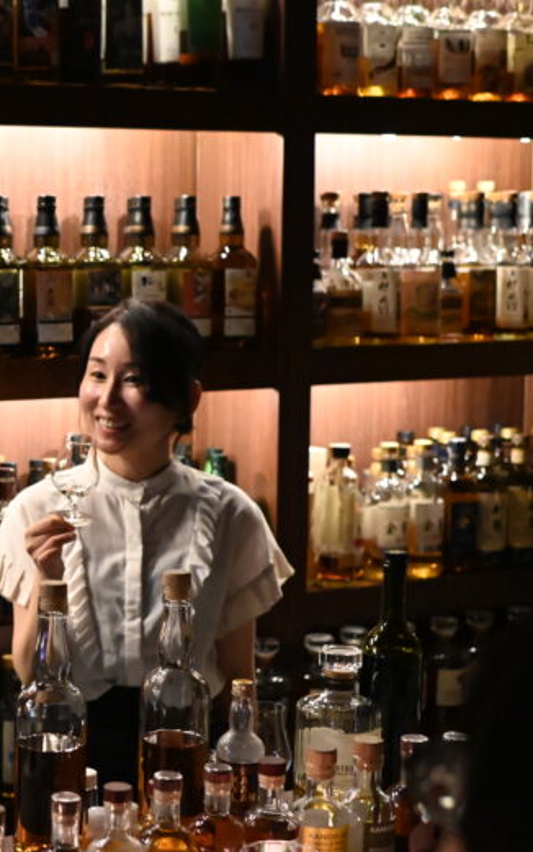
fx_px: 1626
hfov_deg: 17.2
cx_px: -213
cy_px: 413
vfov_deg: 29.4
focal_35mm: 70
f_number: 3.2
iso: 10000
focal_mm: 35
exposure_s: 1/60
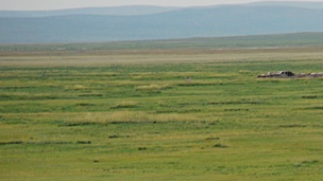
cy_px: 220
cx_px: 342
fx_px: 4791
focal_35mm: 559
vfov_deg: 2.2
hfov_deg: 3.9
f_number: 6.3
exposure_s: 1/640
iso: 400
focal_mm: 135
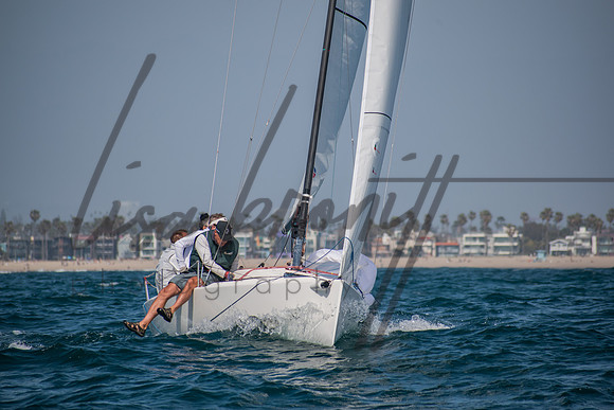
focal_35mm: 360
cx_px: 307
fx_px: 6141
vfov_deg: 3.8
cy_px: 205
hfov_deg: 5.7
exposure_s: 1/1250
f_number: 6.3
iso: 200
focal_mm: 240
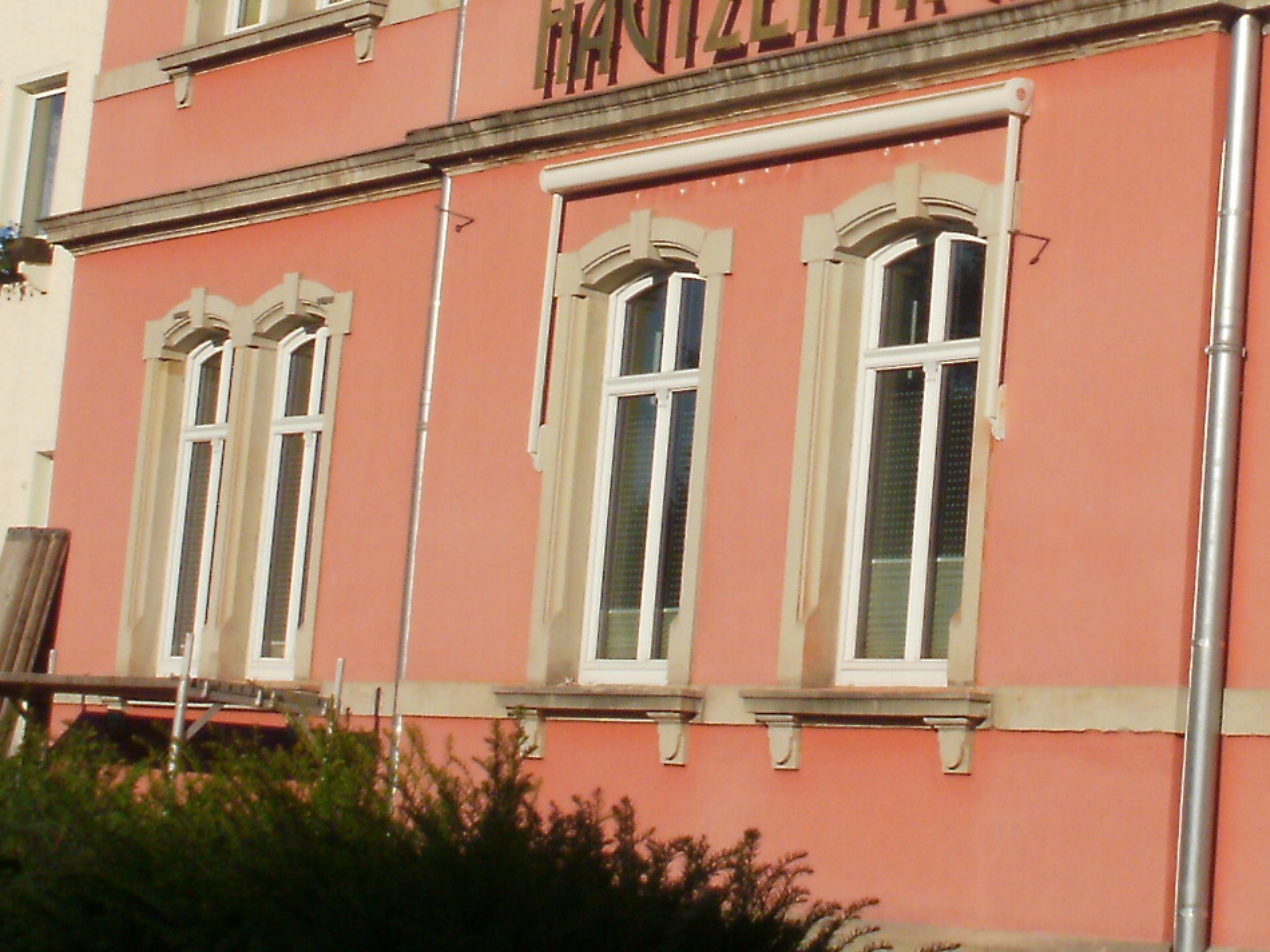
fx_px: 3560
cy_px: 28
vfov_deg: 15.0
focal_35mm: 97
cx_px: 1090
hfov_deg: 19.9
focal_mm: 6.3
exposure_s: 1/640
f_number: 5.6
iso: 100
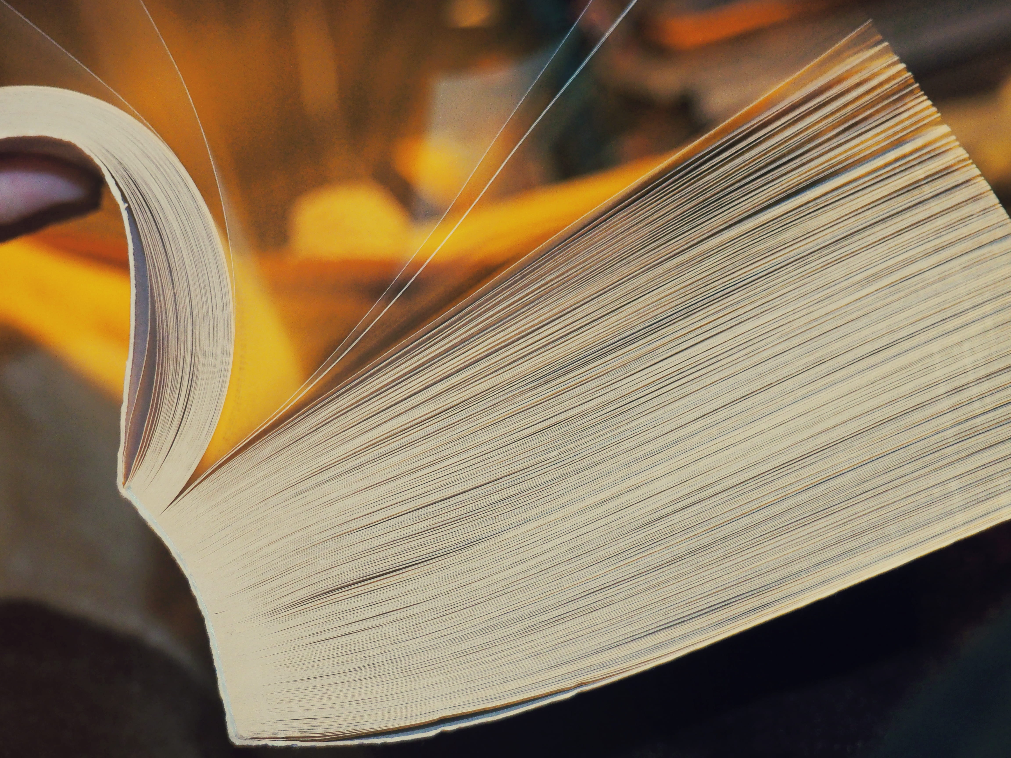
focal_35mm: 68
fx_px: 1986
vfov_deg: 21.6
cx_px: 506
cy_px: 379
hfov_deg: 28.6
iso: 1000
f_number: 5.1
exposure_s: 1/10
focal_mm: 34
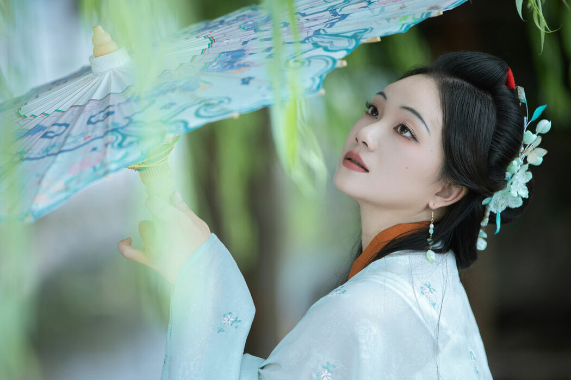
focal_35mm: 200
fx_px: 3172
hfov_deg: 10.3
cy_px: 190
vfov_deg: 6.9
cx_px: 286
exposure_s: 1/640
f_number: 2.8
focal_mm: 200
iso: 100
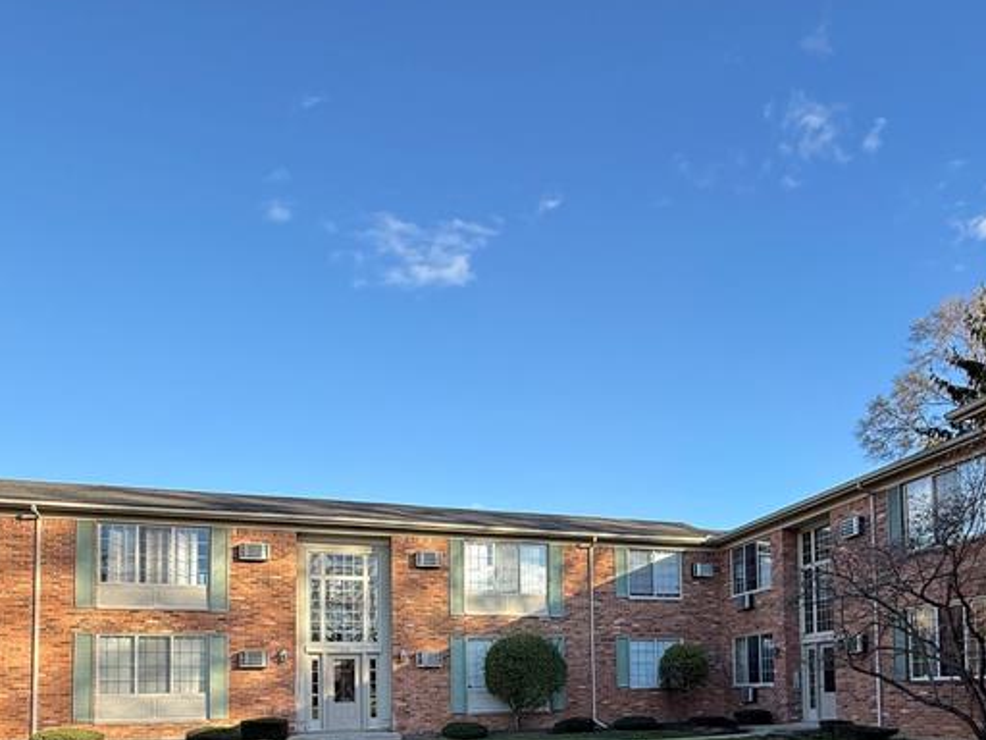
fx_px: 798
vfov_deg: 45.4
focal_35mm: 28
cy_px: 657
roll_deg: +1.5
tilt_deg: +3.0
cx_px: 632
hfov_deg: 62.3
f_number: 2.2
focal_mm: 2.22
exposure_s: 1/540
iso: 50
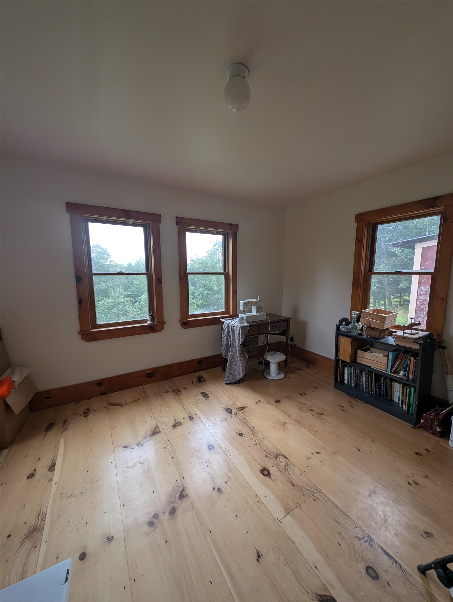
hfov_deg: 94.6
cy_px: 301
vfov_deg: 110.5
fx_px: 209
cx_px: 226
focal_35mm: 12
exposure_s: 1/26.1
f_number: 1.95
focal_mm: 2.23
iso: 58
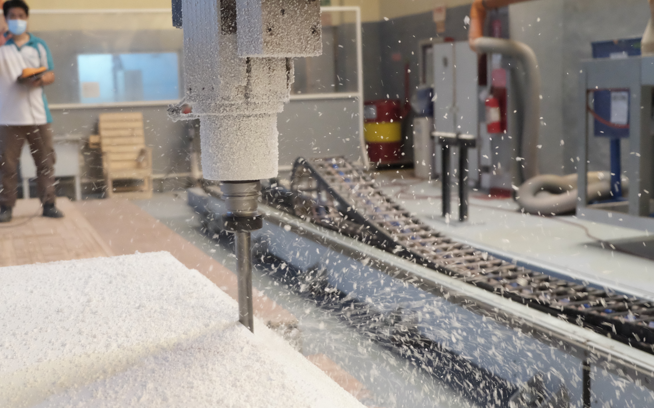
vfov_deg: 27.4
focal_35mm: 47
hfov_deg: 42.6
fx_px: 838
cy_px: 186
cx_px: 283
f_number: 3.2
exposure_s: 1/125
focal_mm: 23.3
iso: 4000
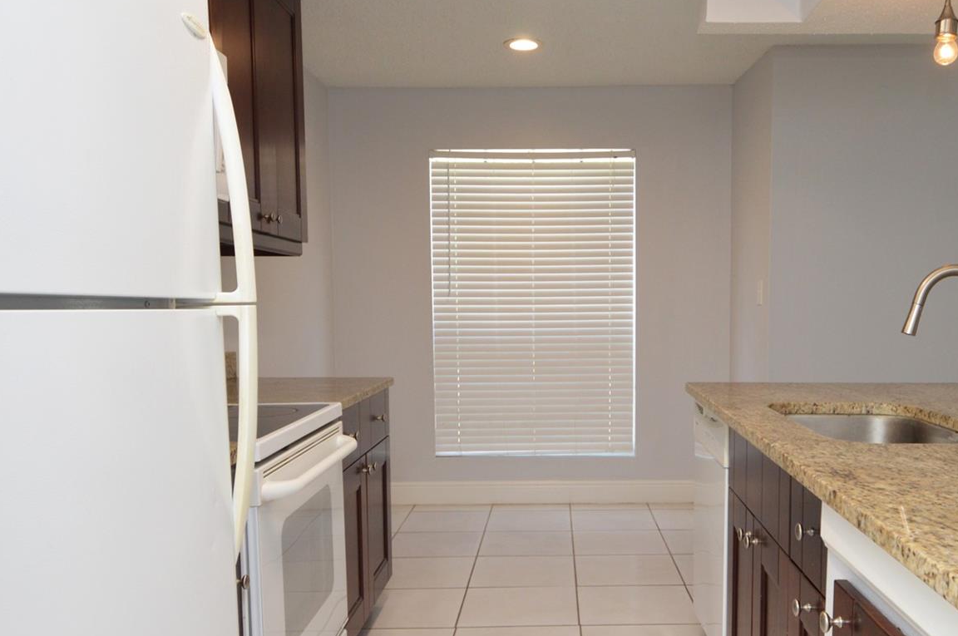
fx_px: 664
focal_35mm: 25
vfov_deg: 50.7
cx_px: 529
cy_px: 391
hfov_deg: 71.4
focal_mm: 12
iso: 400
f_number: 4.5
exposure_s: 1/100
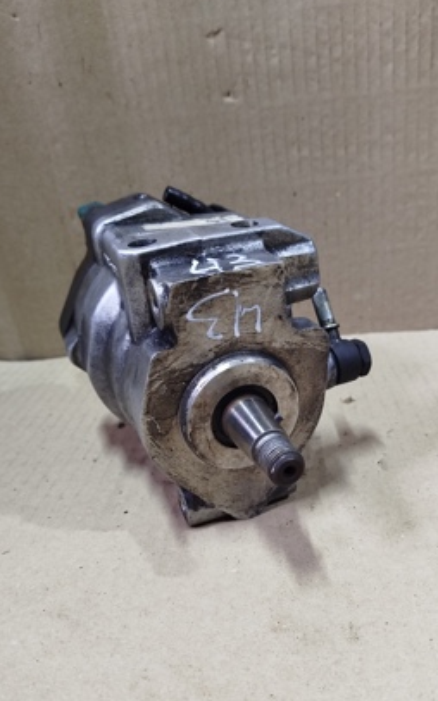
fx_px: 574
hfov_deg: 41.7
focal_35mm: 30
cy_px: 405
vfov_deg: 62.6
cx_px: 255
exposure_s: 1/33
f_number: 1.7
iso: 640
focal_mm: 5.31
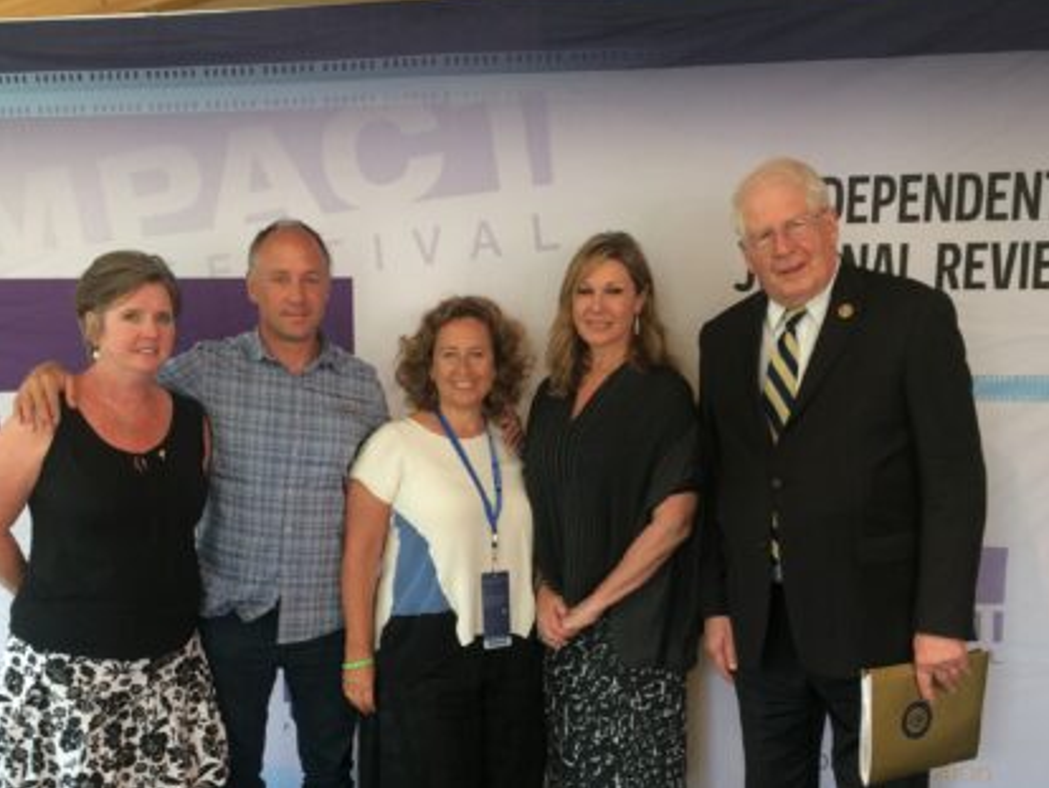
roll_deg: +0.7
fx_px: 1274
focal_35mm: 42
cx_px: 471
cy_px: 540
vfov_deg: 34.0
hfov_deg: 44.7
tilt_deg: -11.4
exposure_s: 1/30
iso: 64
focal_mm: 4.15
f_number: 2.2
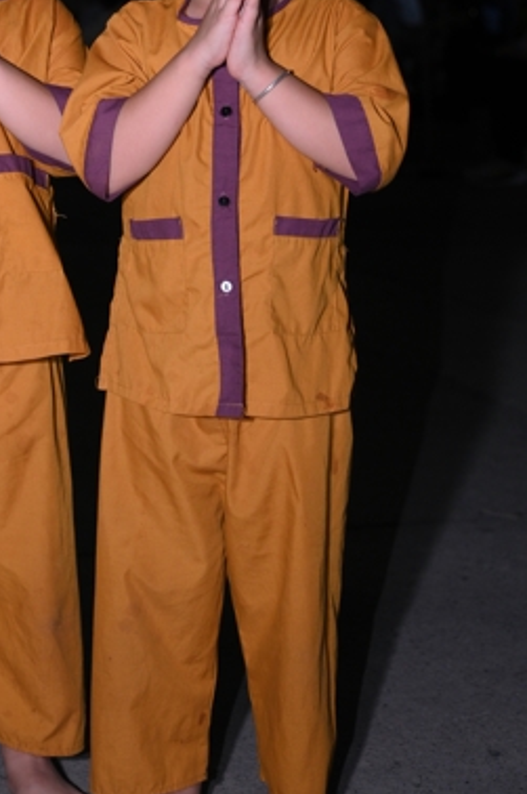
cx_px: 122
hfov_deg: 15.8
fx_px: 1893
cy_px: 242
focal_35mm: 86
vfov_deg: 23.5
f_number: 4
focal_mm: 50
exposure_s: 1/100
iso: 1000
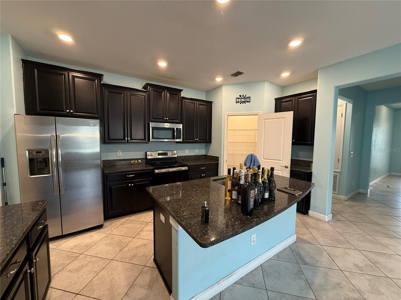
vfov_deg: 85.7
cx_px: 200
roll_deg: -0.7
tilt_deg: -3.2
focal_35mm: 14
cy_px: 150
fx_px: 162
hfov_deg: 102.1
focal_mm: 2.22
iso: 250
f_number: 2.2
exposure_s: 1/60
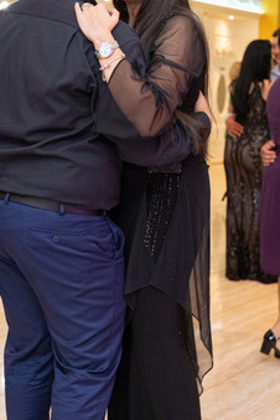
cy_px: 202
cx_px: 75
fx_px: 770
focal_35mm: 66
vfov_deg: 30.5
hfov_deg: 20.5
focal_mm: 23
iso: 1600
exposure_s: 1/125
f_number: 2
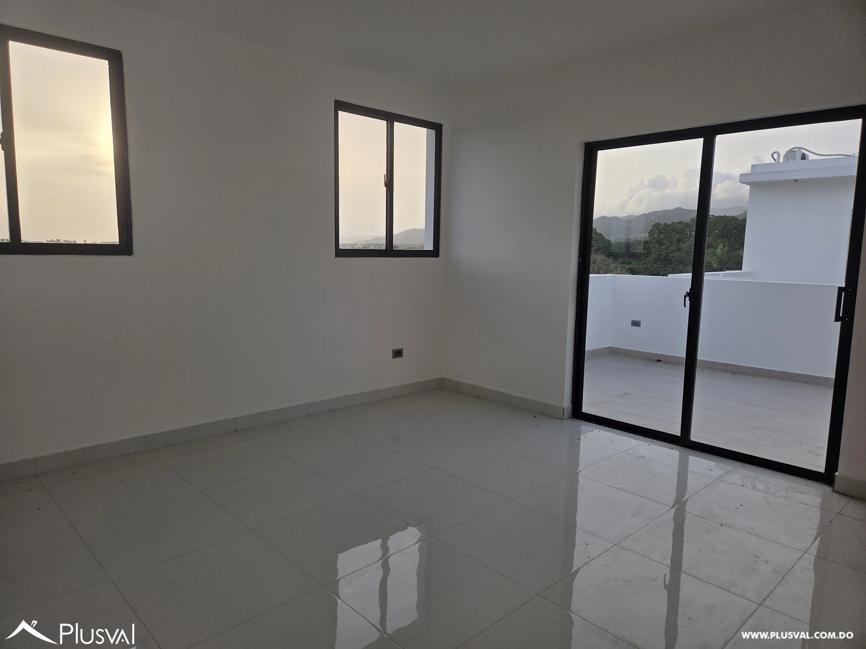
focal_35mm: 23
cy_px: 324
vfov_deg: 58.9
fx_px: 575
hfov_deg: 73.9
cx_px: 433
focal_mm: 5.4
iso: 80
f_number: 1.8
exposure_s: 1/1834
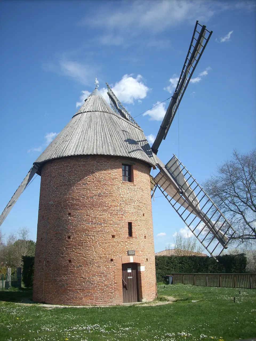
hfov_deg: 38.7
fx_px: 365
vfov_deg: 50.1
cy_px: 170
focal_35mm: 37
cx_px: 128
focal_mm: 6.2
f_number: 5.6
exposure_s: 1/261
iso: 64
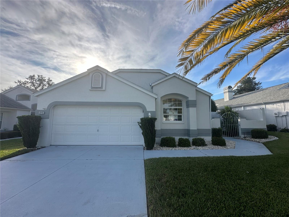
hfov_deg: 102.1
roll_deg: +0.5
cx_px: 144
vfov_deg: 85.7
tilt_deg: +5.4
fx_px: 117
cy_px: 108
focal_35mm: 14
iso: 40
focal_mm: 2.22
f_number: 2.2
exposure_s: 1/1304
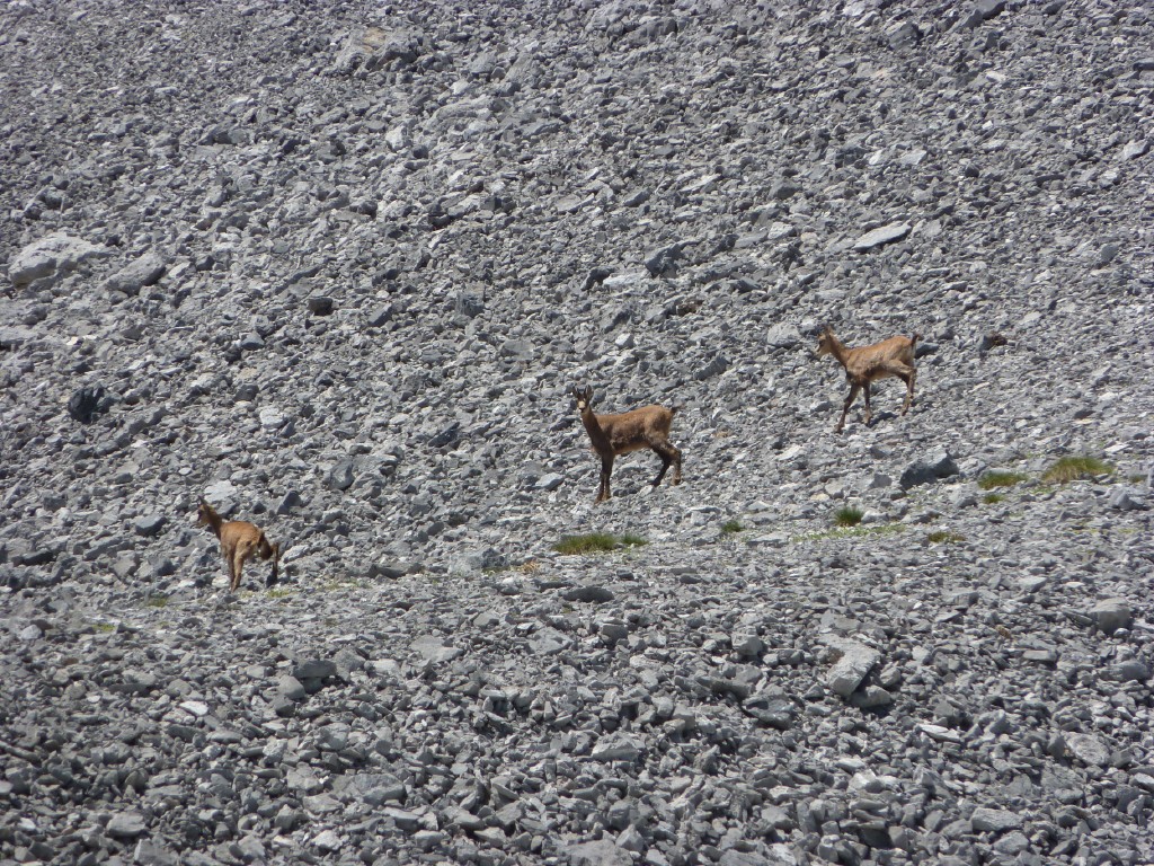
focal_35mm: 300
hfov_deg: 6.6
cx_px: 577
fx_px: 10001
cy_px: 433
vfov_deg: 5.0
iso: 80
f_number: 5.6
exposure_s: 1/500
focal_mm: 49.2
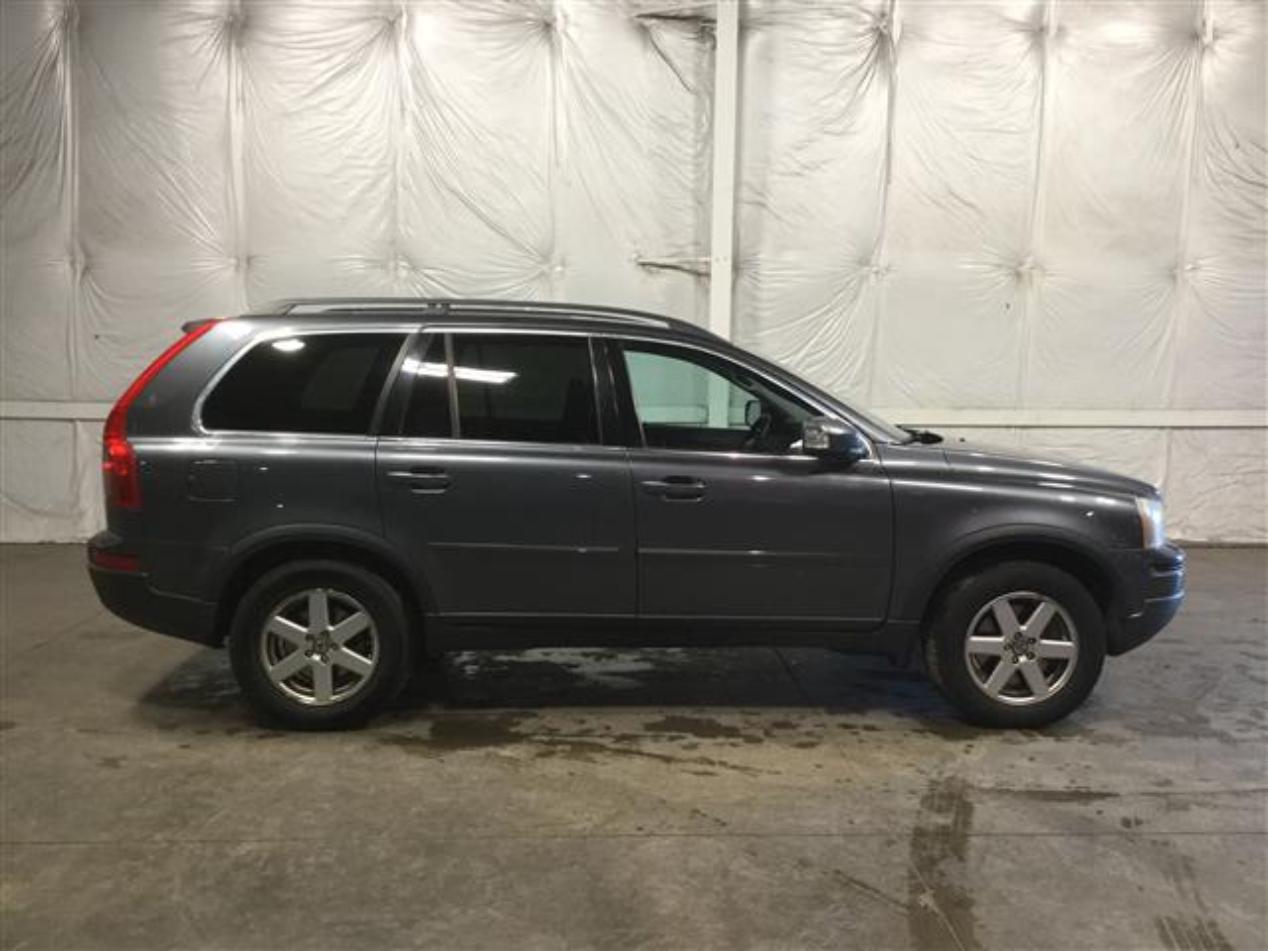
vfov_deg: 45.4
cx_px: 634
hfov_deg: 58.4
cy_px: 476
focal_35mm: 31
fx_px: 1136
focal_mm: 3.3
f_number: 2.4
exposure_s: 1/30
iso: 64
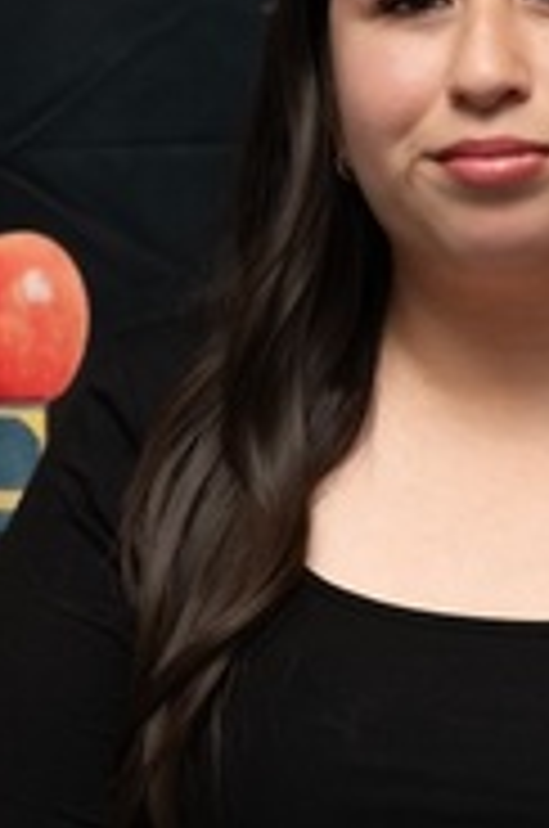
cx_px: 380
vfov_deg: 10.1
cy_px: 522
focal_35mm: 204
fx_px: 4684
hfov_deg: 6.7
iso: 320
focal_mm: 50
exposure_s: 1/200
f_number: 2.8
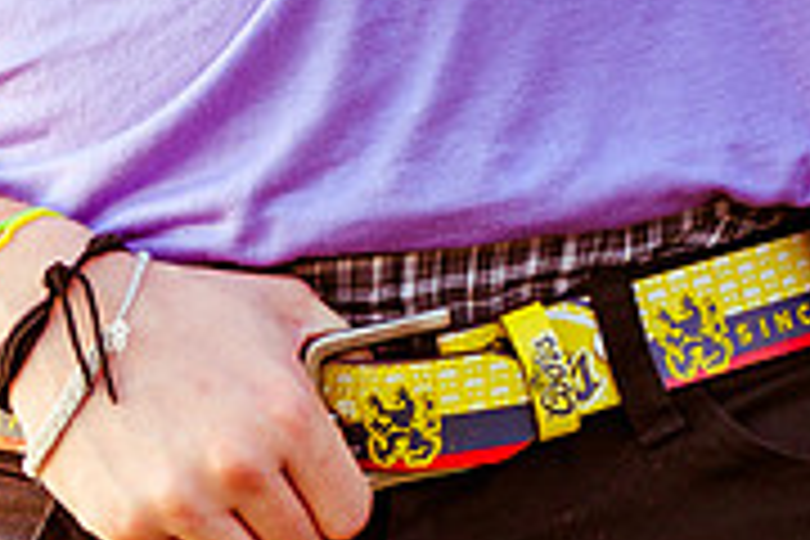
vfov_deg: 6.1
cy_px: 580
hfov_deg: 9.1
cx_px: 230
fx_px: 5062
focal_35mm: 225
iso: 320
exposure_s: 1/200
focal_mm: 70
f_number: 2.8
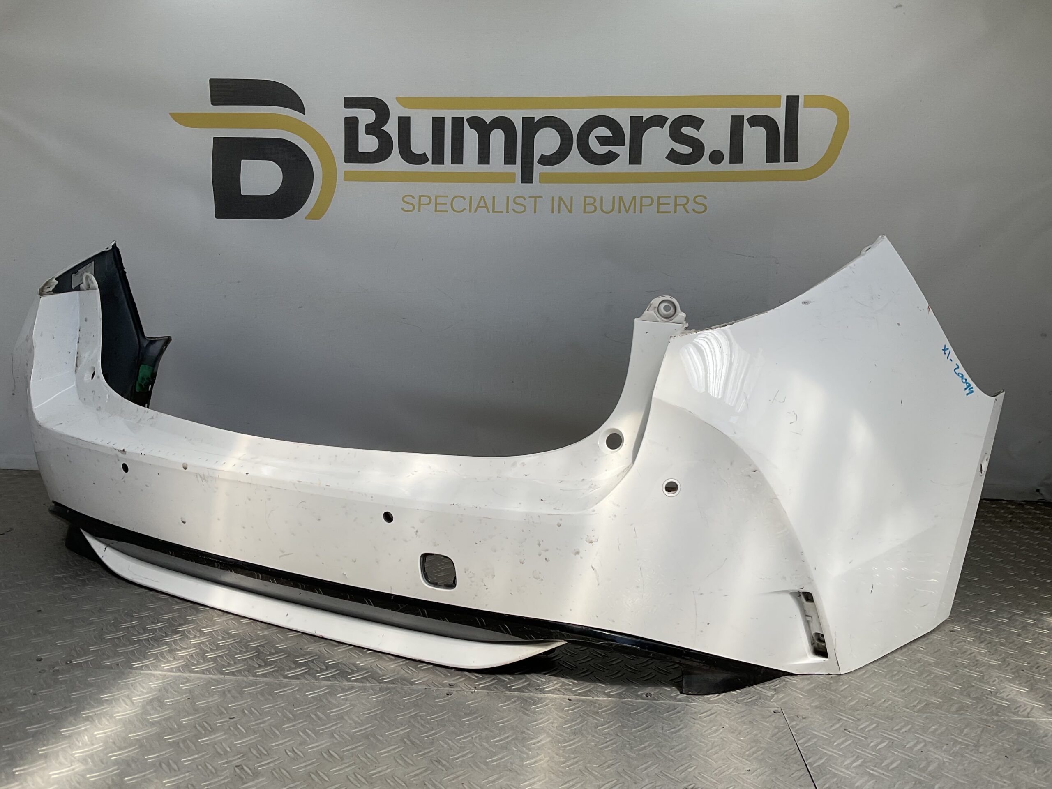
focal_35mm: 29
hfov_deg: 61.7
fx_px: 881
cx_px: 526
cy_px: 394
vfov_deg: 48.2
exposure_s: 1/1221
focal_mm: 3
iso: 16
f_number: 1.8
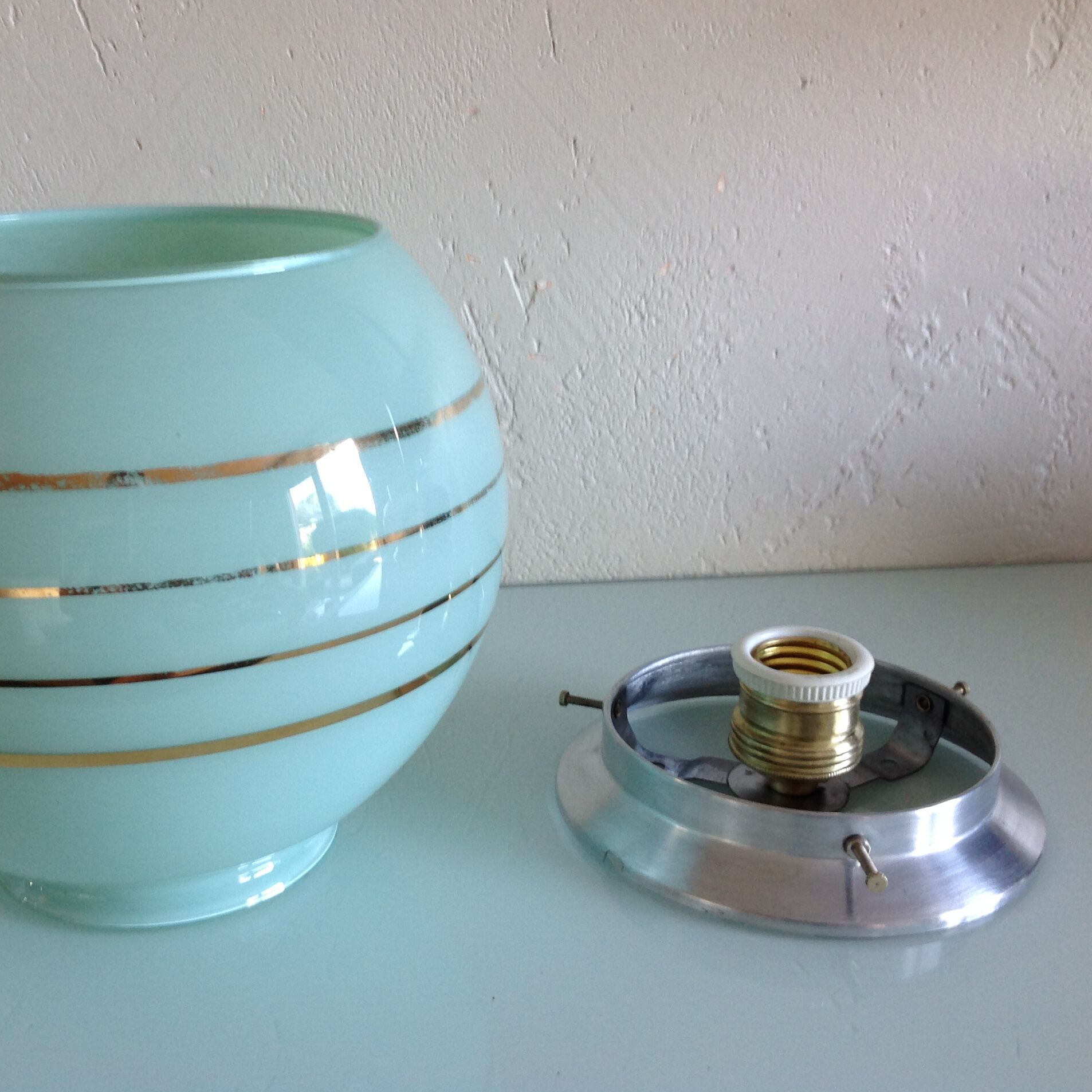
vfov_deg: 40.0
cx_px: 380
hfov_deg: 39.6
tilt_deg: -19.9
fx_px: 1499
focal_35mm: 42
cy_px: 541
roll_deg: +1.0
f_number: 2.4
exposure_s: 1/15
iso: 64
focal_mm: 4.28
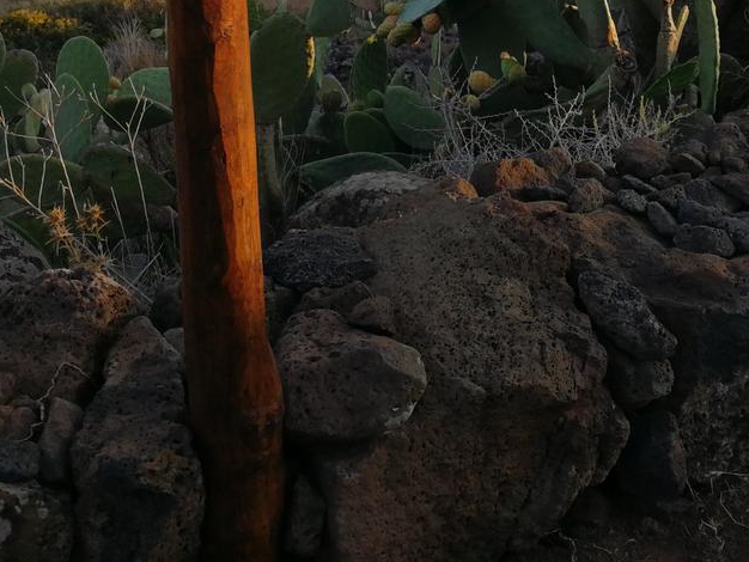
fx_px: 1494
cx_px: 540
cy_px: -116
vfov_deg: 20.0
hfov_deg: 27.8
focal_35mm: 69
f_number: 1.8
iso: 50
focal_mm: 3.95
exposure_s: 1/498
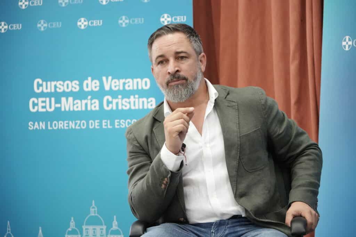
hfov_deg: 18.1
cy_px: 118
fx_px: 1118
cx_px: 178
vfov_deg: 12.1
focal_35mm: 113
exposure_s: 1/100
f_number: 5.6
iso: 6400
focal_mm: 113
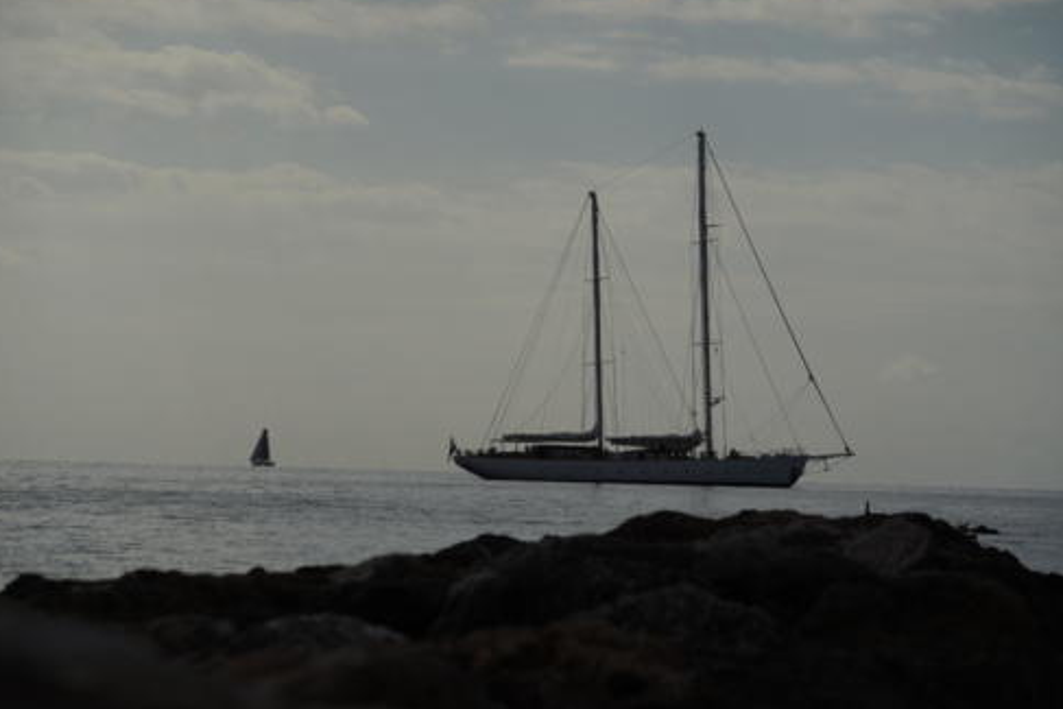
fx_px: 4548
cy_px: 349
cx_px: 530
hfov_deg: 13.3
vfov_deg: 8.9
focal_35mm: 154
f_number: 4.5
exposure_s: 1/3200
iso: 100
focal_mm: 150
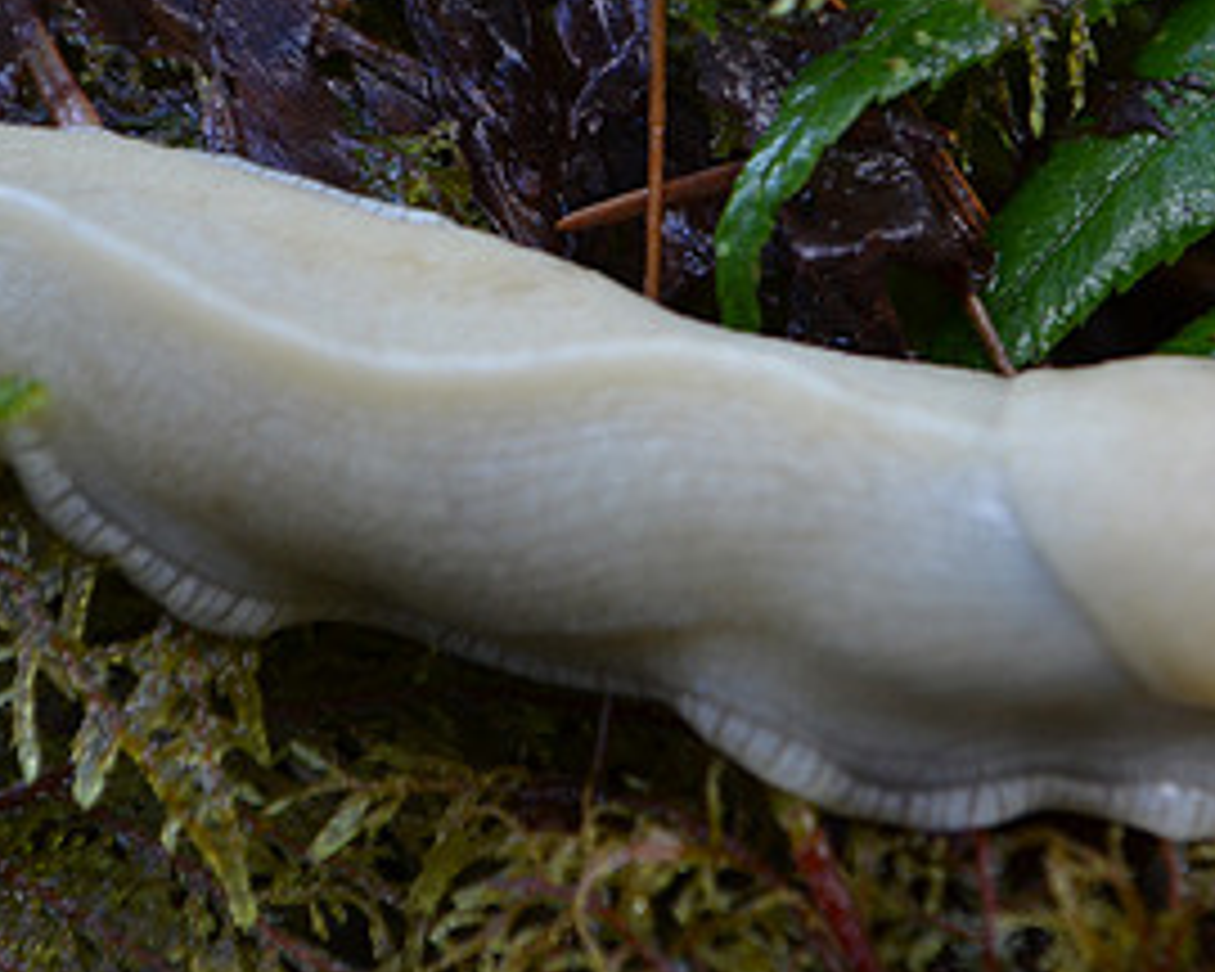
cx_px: 760
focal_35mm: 166
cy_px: 513
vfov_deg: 9.3
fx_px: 5969
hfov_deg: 11.6
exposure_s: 1/60
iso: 500
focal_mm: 55
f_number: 5.6
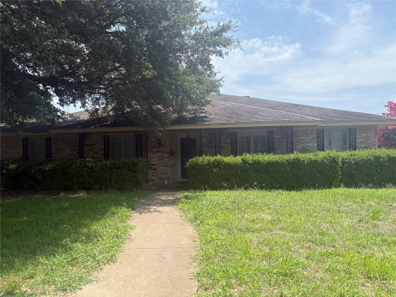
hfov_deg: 67.3
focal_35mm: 26
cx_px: 198
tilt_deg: +2.6
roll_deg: +2.1
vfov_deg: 53.1
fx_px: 297
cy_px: 148
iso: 50
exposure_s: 1/2364
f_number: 1.6
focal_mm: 5.96
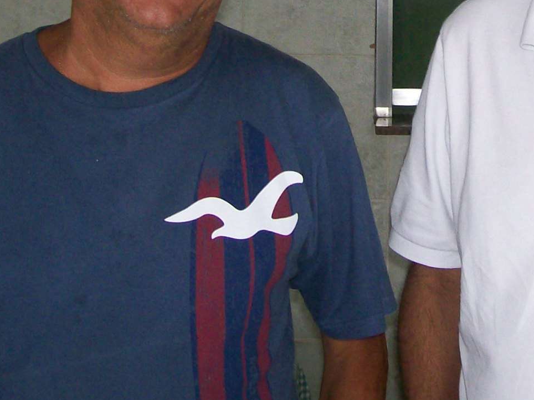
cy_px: -71
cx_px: 396
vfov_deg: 16.5
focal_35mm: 86
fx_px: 1327
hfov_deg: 22.6
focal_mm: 6
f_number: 2.7
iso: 140
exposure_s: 1/64
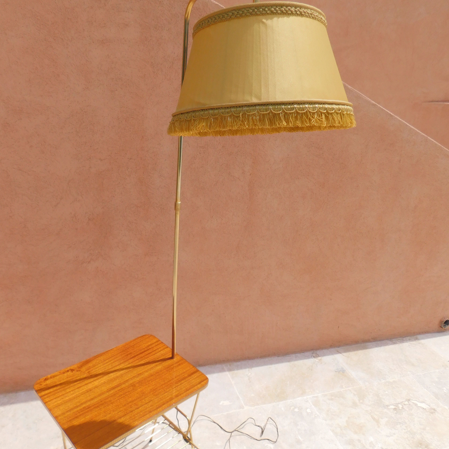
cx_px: 222
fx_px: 411
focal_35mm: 28
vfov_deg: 57.3
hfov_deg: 57.3
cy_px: 216
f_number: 6
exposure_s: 1/400
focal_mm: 4
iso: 125
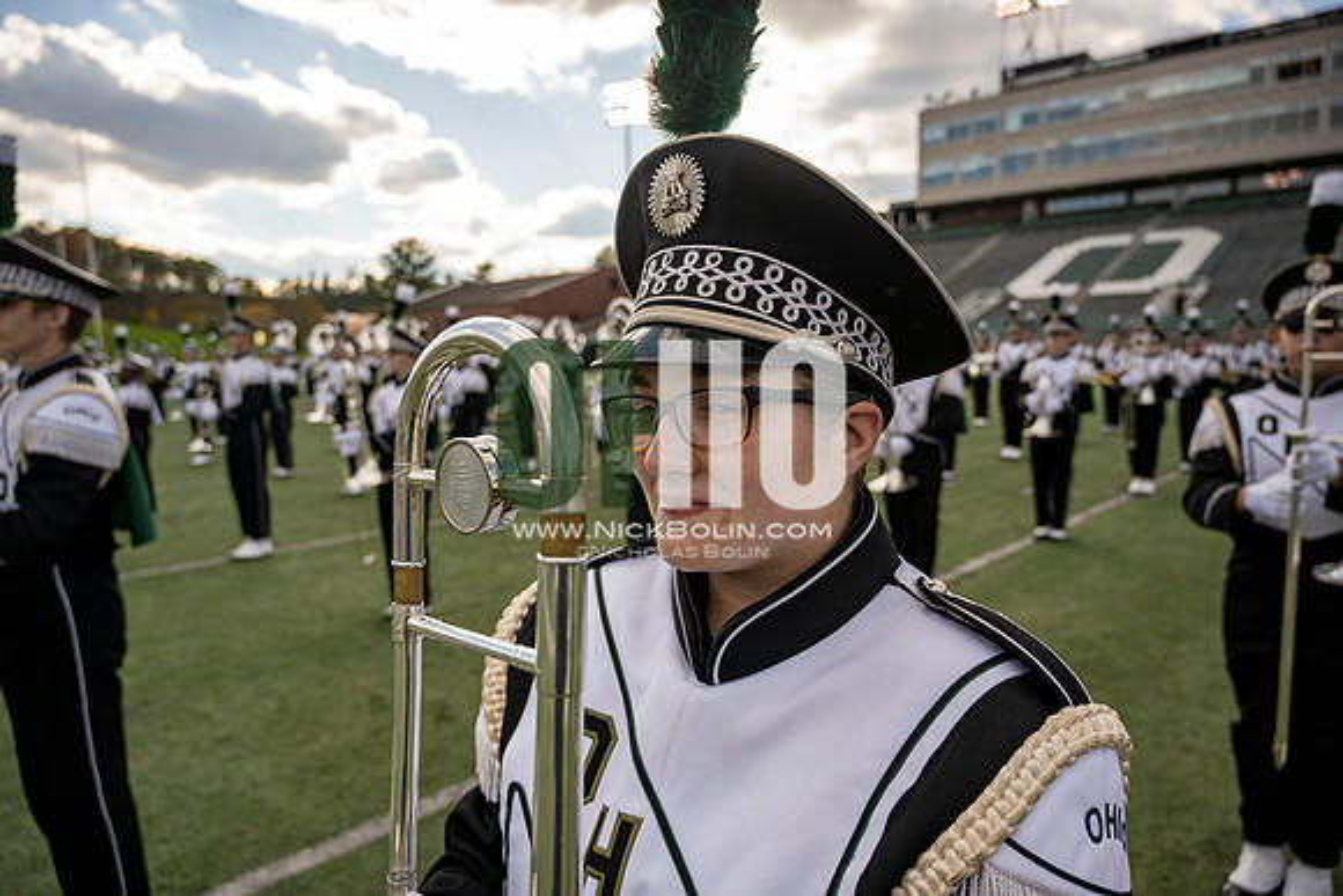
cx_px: 672
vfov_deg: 53.2
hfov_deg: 73.7
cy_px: 448
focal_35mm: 24
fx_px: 896
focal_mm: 24
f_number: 4
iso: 250
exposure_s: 1/2000
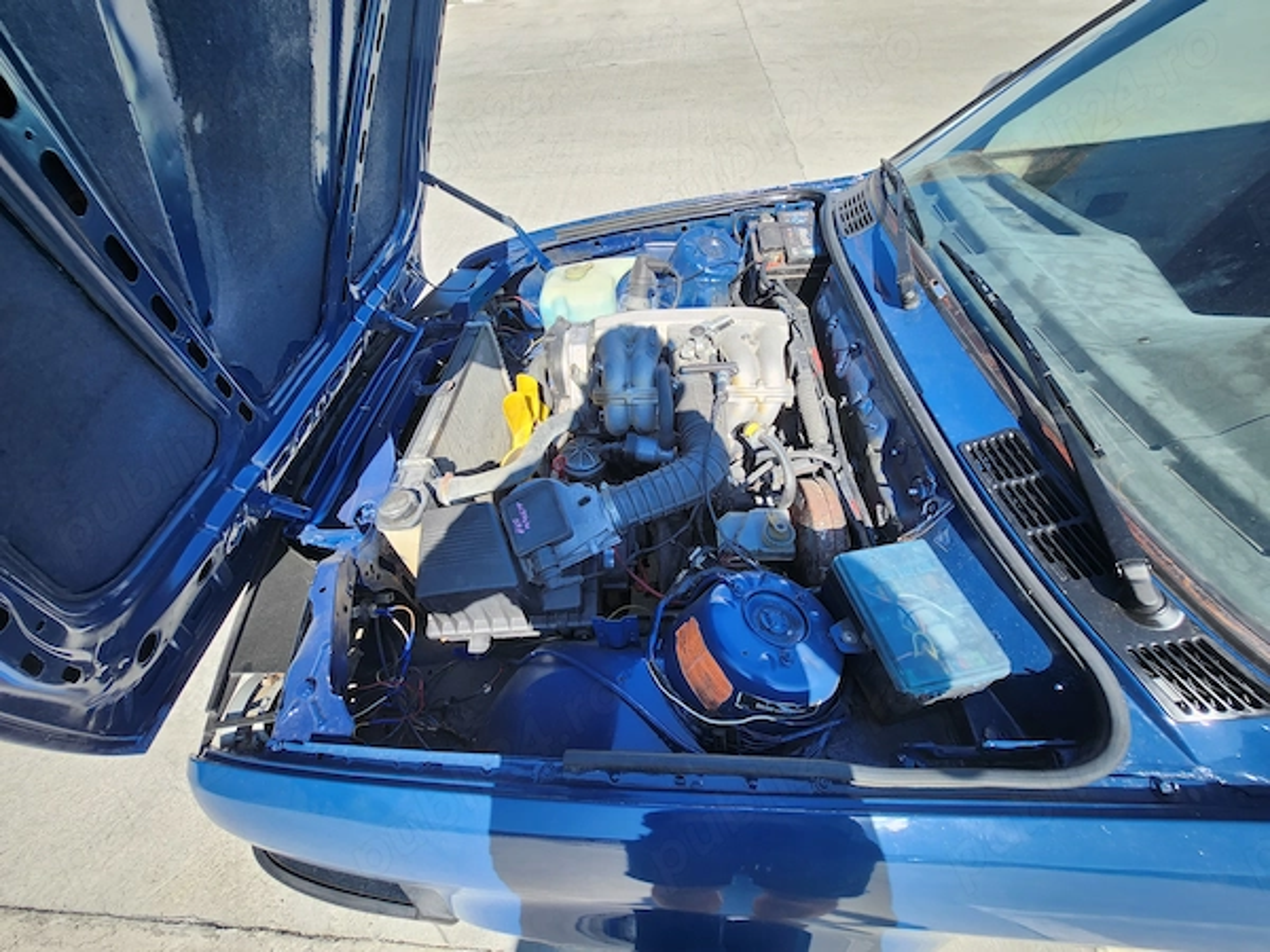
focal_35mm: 13
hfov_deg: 106.2
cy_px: 476
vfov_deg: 89.9
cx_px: 635
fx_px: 477
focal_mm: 1.74
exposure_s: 1/343
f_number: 2.2
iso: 32
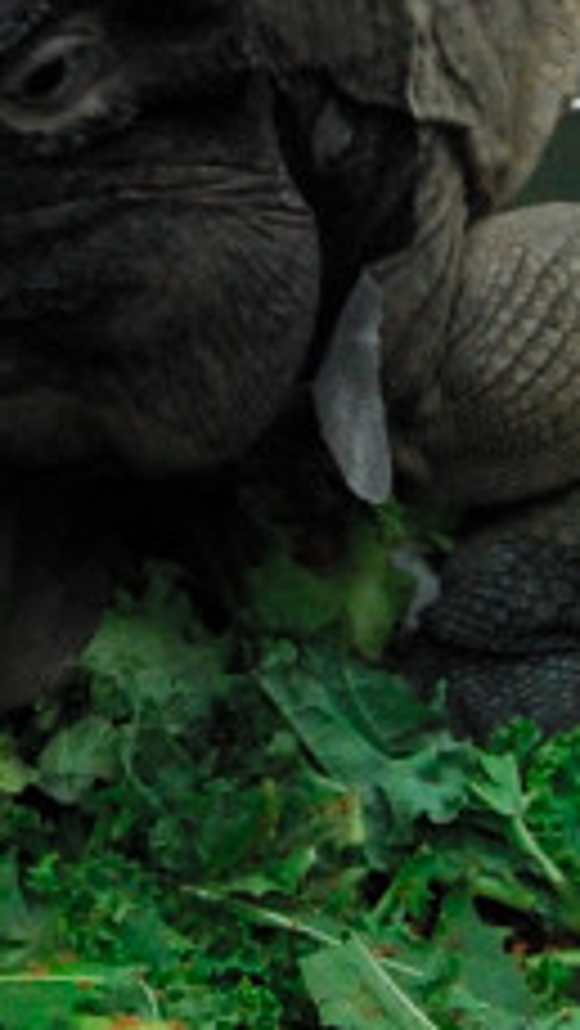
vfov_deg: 7.1
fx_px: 8271
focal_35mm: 303
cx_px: -49
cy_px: -29
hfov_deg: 4.0
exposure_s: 1/80
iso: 1600
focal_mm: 55
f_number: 8
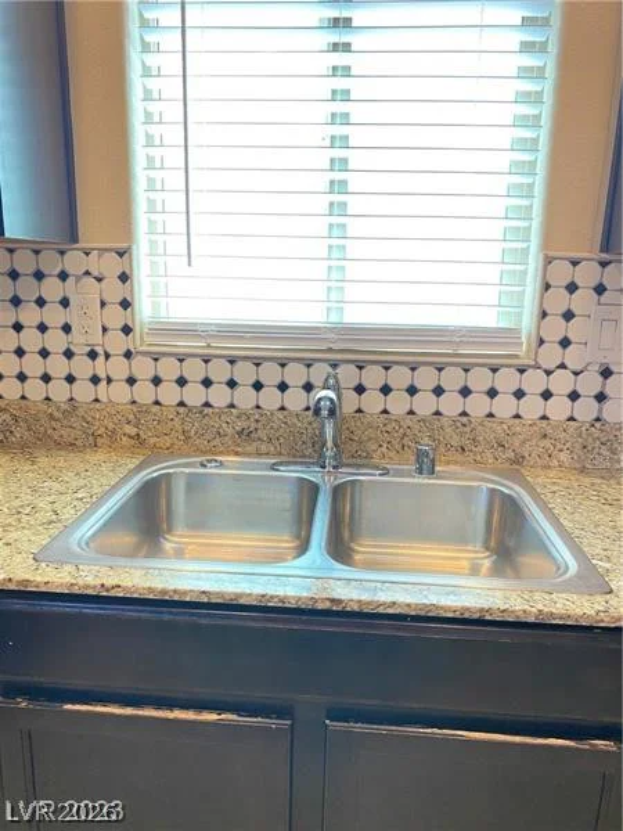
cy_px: 416
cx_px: 312
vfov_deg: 67.3
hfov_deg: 53.1
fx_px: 624
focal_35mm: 26
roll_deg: -0.3
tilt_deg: -12.9
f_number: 1.8
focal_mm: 4.25
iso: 200
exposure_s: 1/60
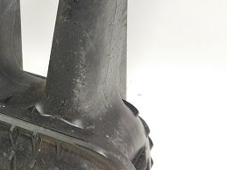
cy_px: -26
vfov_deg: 11.6
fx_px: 819
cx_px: -11
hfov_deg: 15.4
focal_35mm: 125
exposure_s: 1/50
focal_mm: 4.71
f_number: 1.79
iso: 103
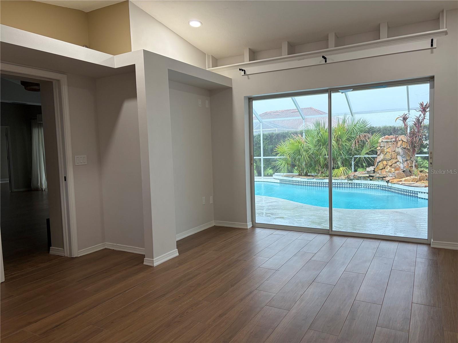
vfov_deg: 53.1
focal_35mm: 26
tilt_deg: -3.5
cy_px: 172
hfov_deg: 67.3
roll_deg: +2.5
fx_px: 344
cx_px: 229
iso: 80
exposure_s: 1/120
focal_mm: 5.96
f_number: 1.6
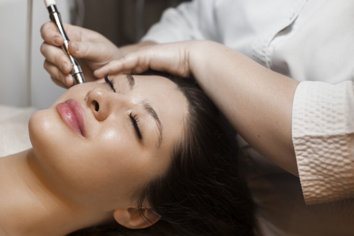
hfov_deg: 37.5
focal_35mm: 53
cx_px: 181
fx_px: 521
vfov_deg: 25.5
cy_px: 112
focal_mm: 50
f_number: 3.5
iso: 400
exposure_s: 1/200
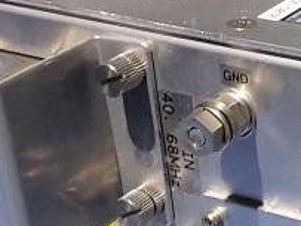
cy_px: 196
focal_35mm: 126
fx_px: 1095
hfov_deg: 15.3
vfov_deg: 11.7
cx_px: 331
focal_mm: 4.58
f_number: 2
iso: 320
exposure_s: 1/25
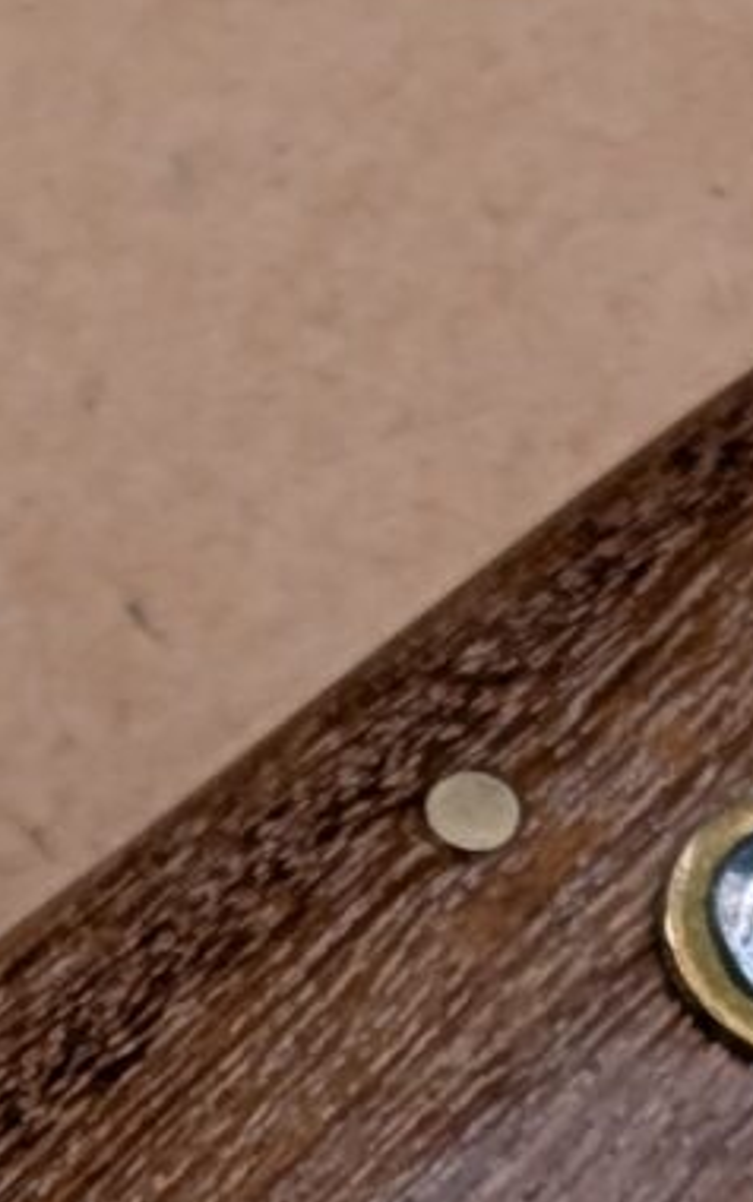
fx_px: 11475
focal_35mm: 350
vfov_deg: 5.9
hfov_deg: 3.7
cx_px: -655
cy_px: 1990
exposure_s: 1/459
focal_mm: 6.9
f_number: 1.68
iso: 18
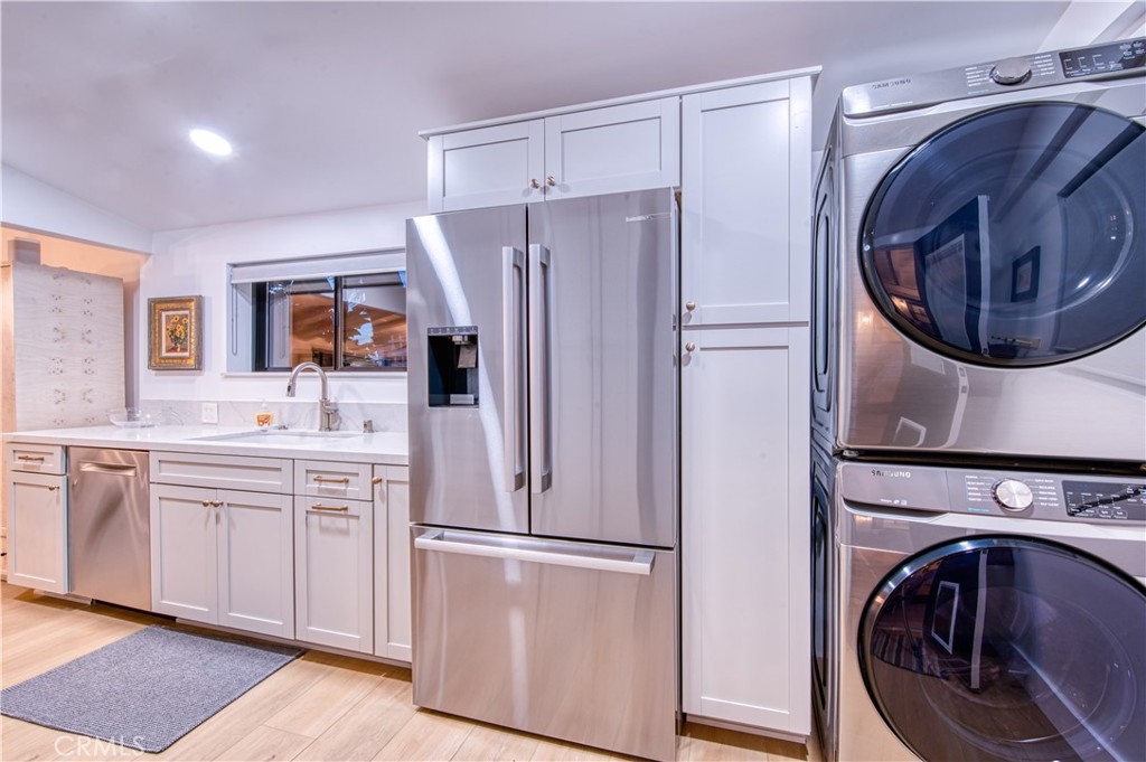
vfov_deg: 81.1
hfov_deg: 104.3
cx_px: 573
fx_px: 445
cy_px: 381
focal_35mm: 14
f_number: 14
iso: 400
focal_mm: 14
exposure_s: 1/3
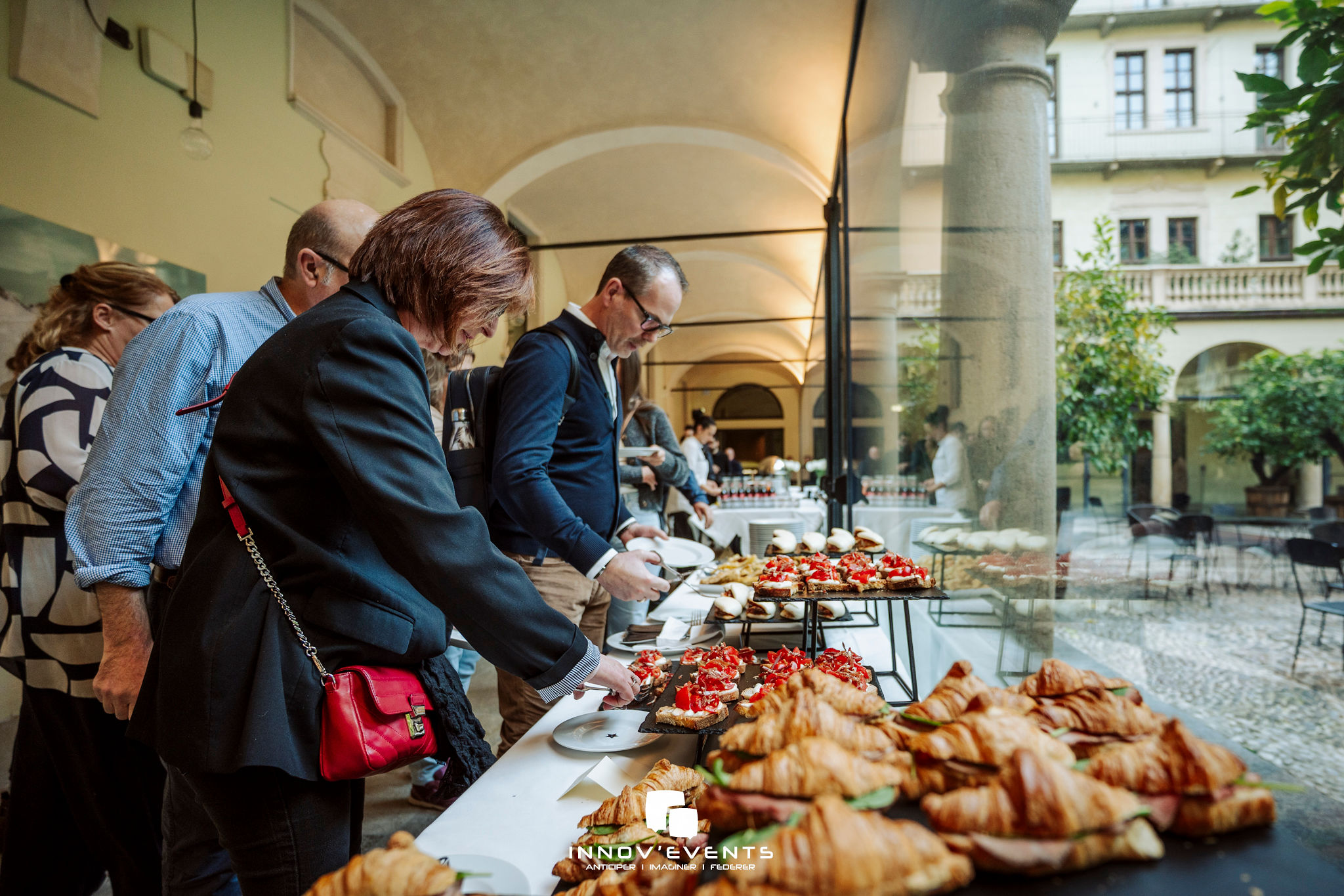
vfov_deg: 65.4
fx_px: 696
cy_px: 484
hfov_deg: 87.8
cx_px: 731
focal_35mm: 19
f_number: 2.8
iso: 800
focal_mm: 17
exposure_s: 1/320
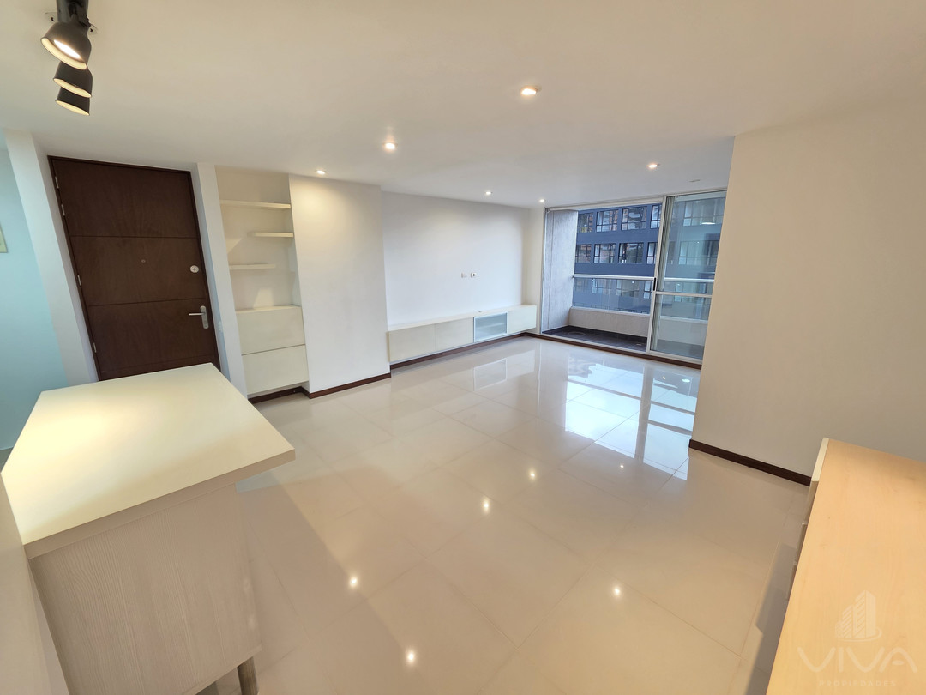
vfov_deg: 89.9
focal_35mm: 13
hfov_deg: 106.2
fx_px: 348
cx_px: 463
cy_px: 348
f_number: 1.9
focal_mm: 2.2
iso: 200
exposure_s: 1/60
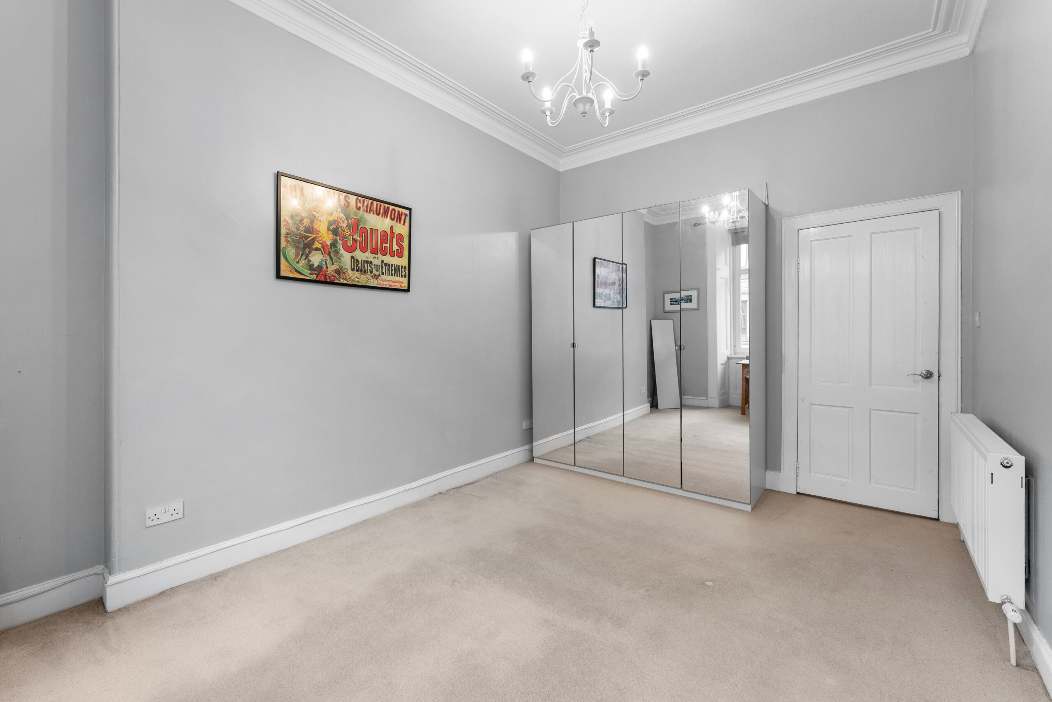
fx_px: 409
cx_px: 526
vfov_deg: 81.2
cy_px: 351
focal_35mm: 14
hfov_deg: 104.3
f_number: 8
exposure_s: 1/10
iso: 640
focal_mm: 14
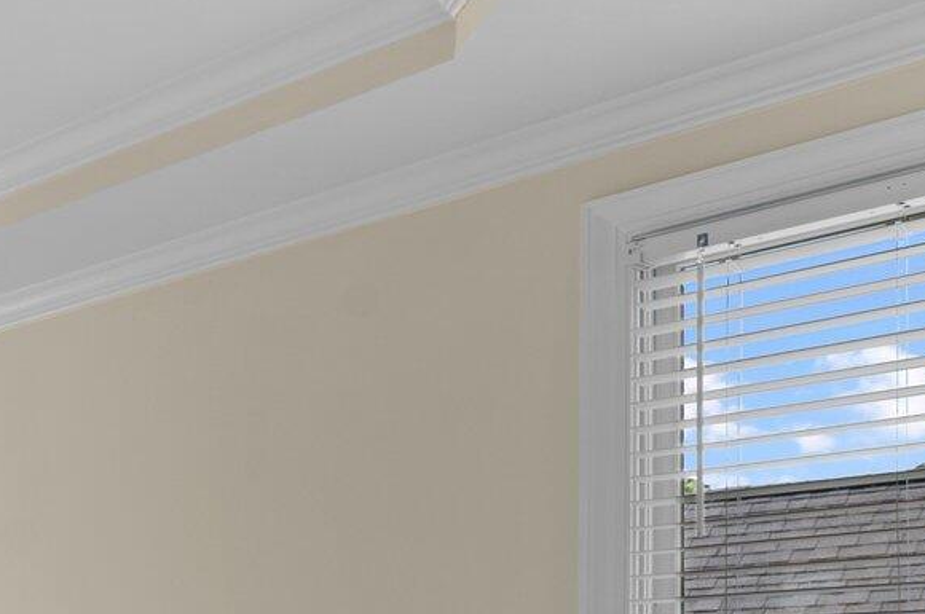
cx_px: -276
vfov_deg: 23.7
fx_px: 1360
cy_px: 692
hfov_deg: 30.0
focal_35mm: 53
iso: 400
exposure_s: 1/60
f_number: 6.3
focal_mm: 15
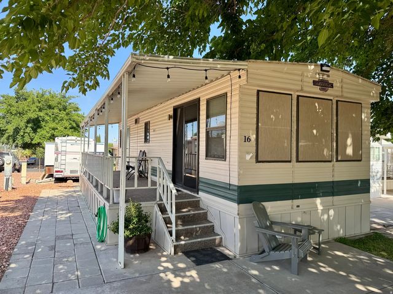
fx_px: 272
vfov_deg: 56.8
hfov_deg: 71.6
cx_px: 196
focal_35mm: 24
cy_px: 147
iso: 80
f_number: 1.78
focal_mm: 6.76
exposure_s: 1/664
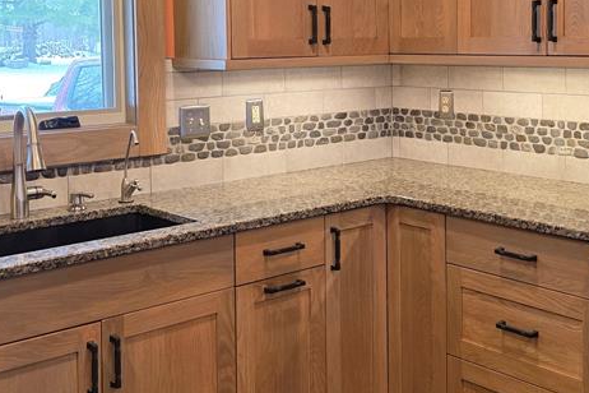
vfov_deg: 25.1
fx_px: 867
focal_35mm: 53
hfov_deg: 37.1
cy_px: 77
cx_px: 394
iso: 200
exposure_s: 1/120
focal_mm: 6.3
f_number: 1.7
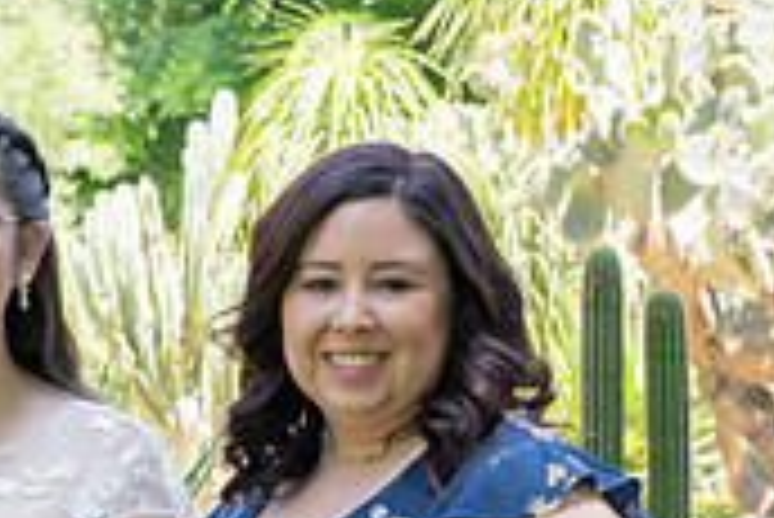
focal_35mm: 165
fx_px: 3550
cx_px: -212
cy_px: 372
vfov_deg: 8.3
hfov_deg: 12.1
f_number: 4
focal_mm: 49
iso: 250
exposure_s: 1/250
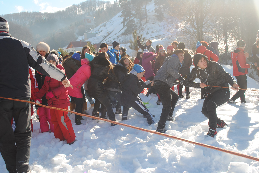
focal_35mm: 39
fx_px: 281
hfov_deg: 49.5
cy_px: 86
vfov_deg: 34.3
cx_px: 130
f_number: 7.1
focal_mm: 26
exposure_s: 1/200
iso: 100
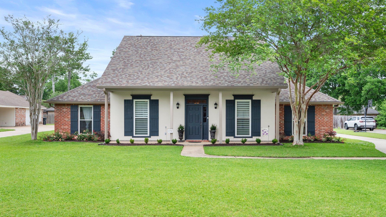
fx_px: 328
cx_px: 193
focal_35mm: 32
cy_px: 114
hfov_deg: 61.0
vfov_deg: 36.7
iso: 640
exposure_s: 1/125
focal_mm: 30
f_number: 10
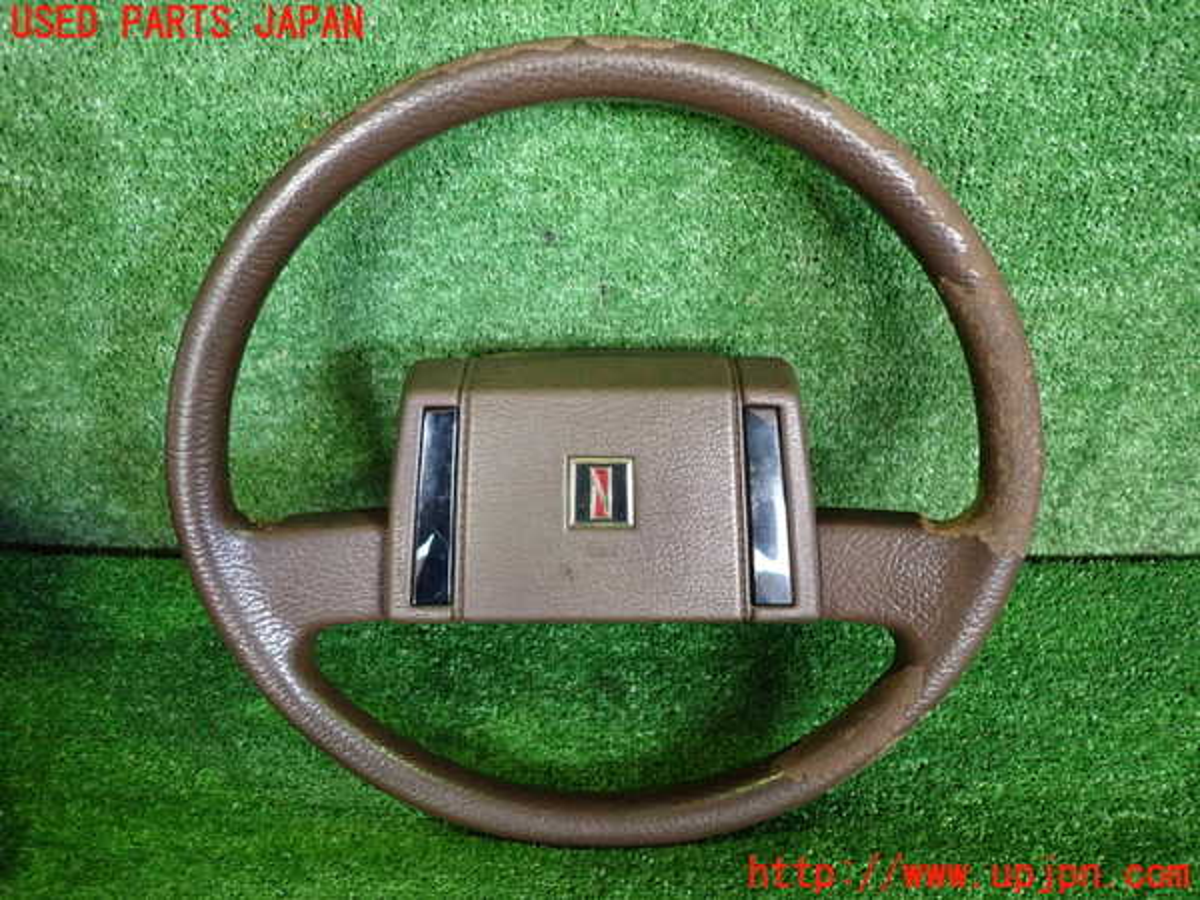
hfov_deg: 69.4
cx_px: 600
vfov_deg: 54.9
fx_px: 867
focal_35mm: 25
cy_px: 450
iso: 640
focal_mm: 4.5
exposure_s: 1/30
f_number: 2
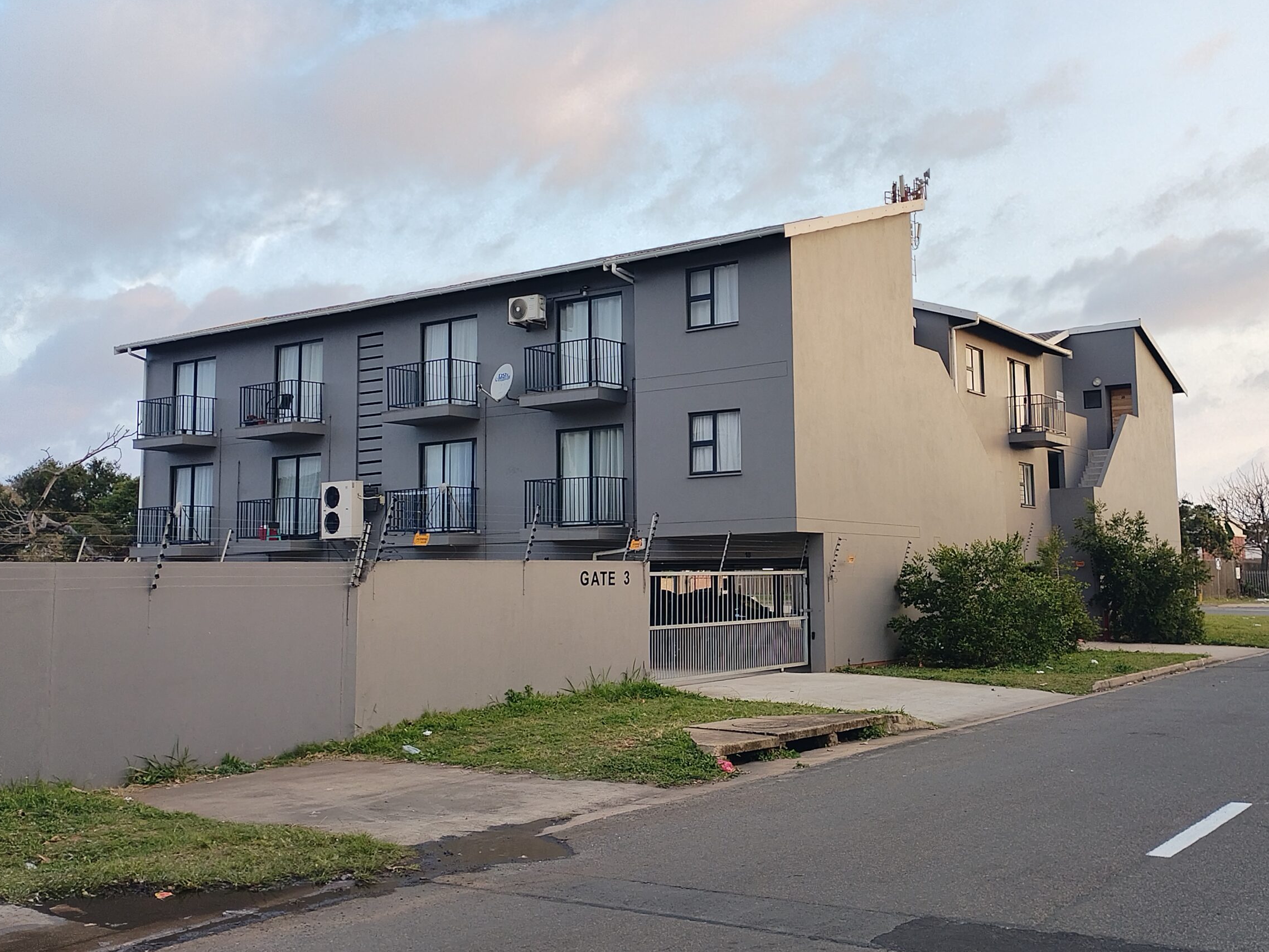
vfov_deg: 39.6
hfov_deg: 51.3
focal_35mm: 36
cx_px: 682
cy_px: 435
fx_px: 1320
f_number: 1.8
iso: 125
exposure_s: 1/100
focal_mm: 4.25
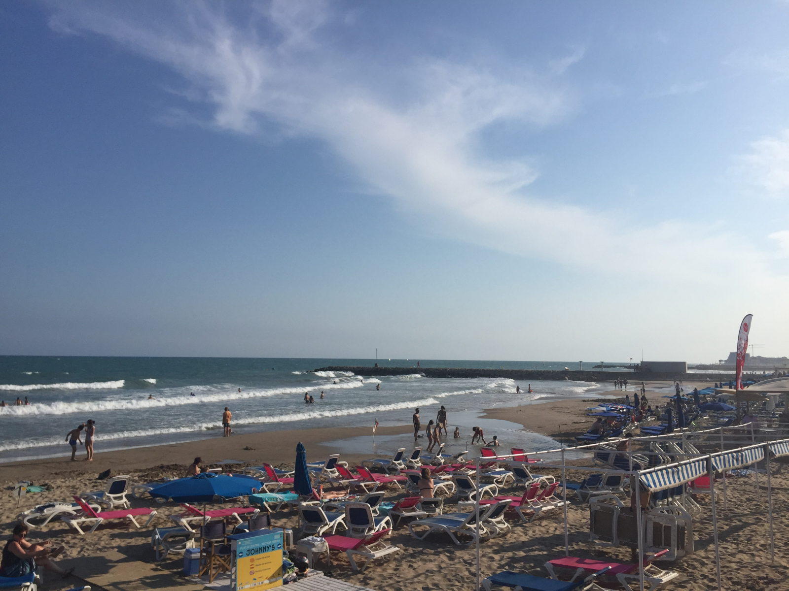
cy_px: 296
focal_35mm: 29
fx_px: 661
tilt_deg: +5.4
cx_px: 394
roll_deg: -1.3
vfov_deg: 48.2
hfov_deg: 61.7
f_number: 2.2
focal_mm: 4.15
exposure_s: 1/4405
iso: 32
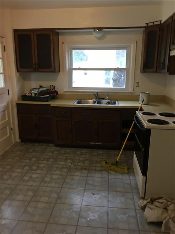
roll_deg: +1.5
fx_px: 195
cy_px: 117
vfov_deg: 61.7
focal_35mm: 29
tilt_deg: -14.2
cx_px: 88
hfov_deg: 48.2
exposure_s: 1/8
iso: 100
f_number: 2.2
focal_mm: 4.15
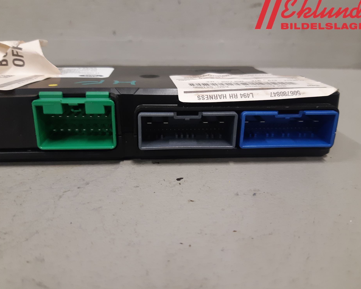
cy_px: 146
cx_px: 175
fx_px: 299
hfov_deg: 62.2
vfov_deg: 51.5
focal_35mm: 28
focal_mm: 3.93
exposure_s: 1/50
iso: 160
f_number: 1.7
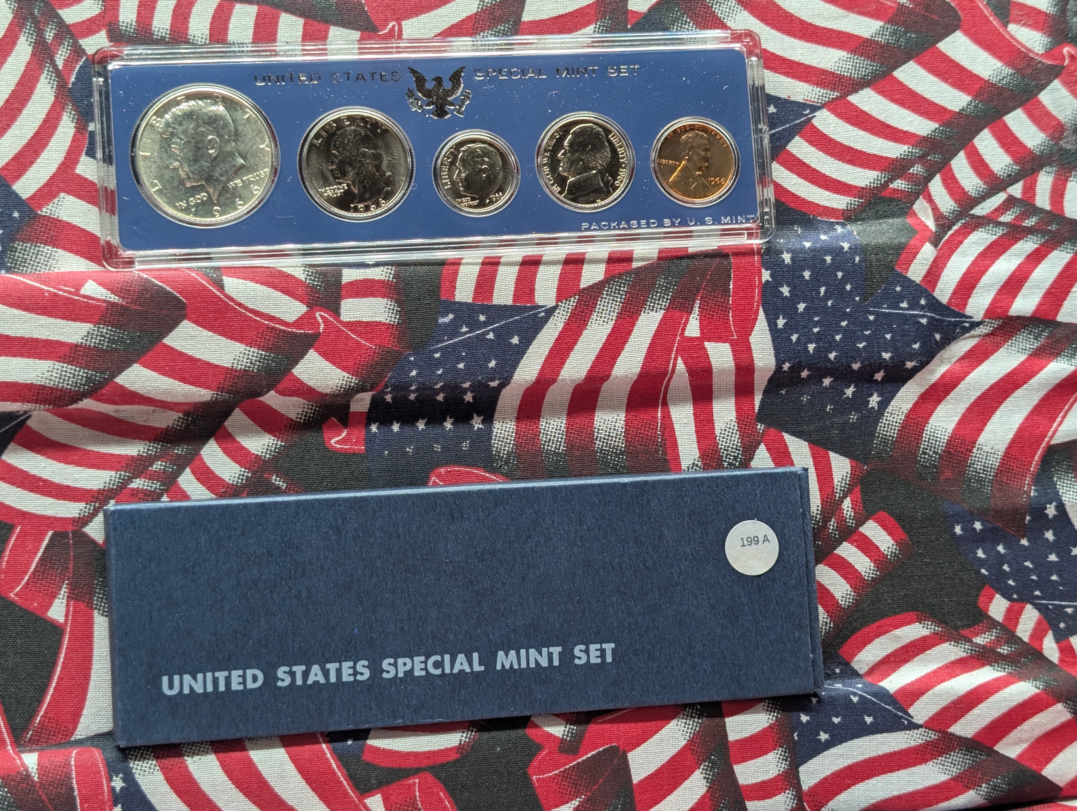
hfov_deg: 38.9
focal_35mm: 49
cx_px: 538
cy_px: 406
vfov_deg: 29.7
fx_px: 1527
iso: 130
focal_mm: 6.9
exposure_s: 1/98.2
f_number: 1.68
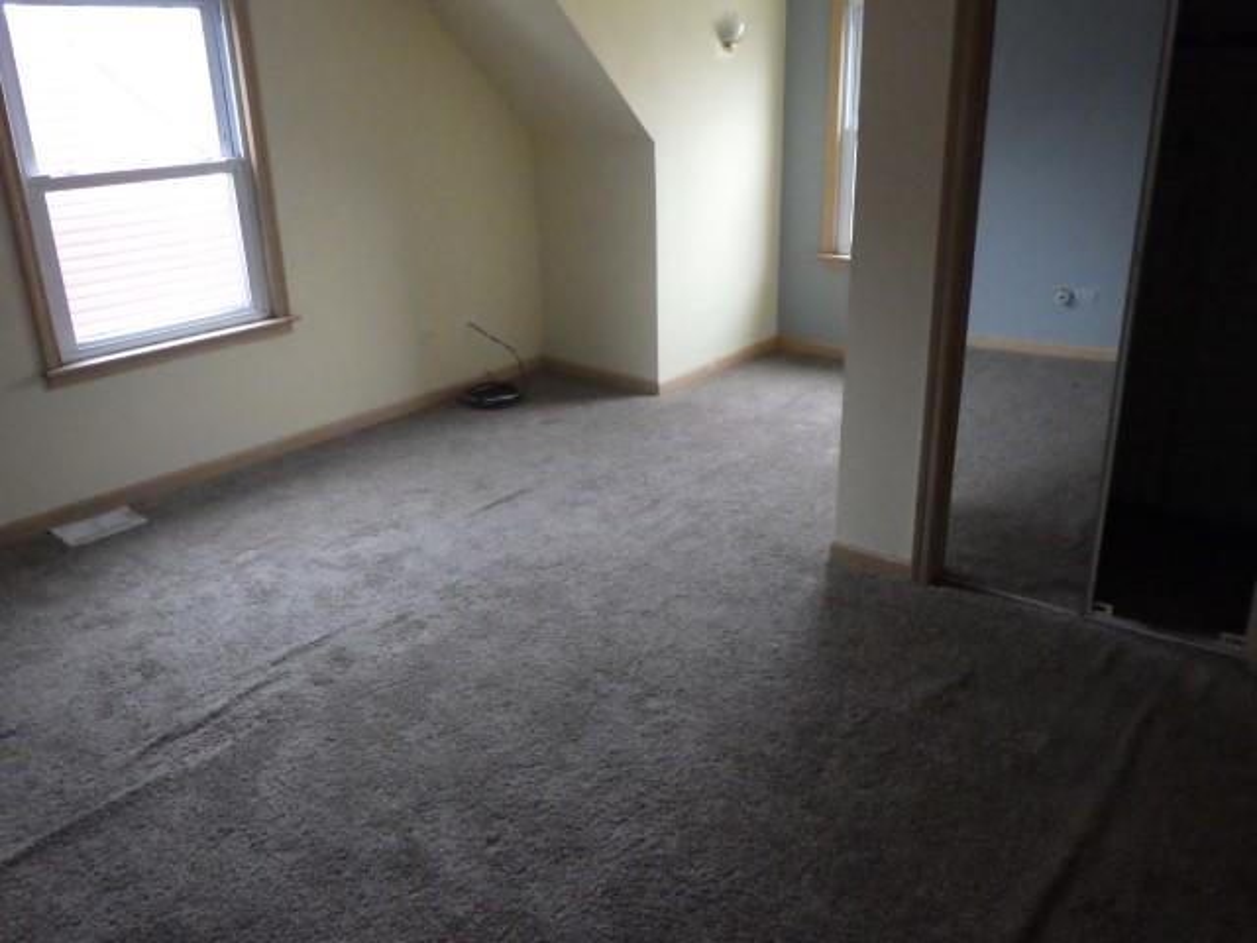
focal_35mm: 28
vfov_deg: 49.7
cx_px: 628
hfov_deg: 63.4
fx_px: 1017
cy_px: 472
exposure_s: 1/45
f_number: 3.5
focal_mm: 5
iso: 1250
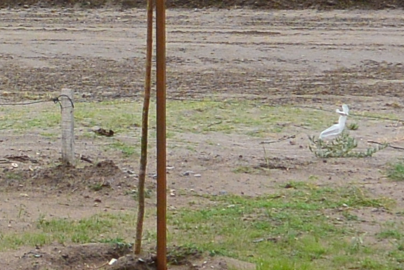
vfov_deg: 7.6
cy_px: 19
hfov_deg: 10.5
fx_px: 2009
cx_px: -434
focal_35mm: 179
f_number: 4
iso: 160
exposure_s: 1/320
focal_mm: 11
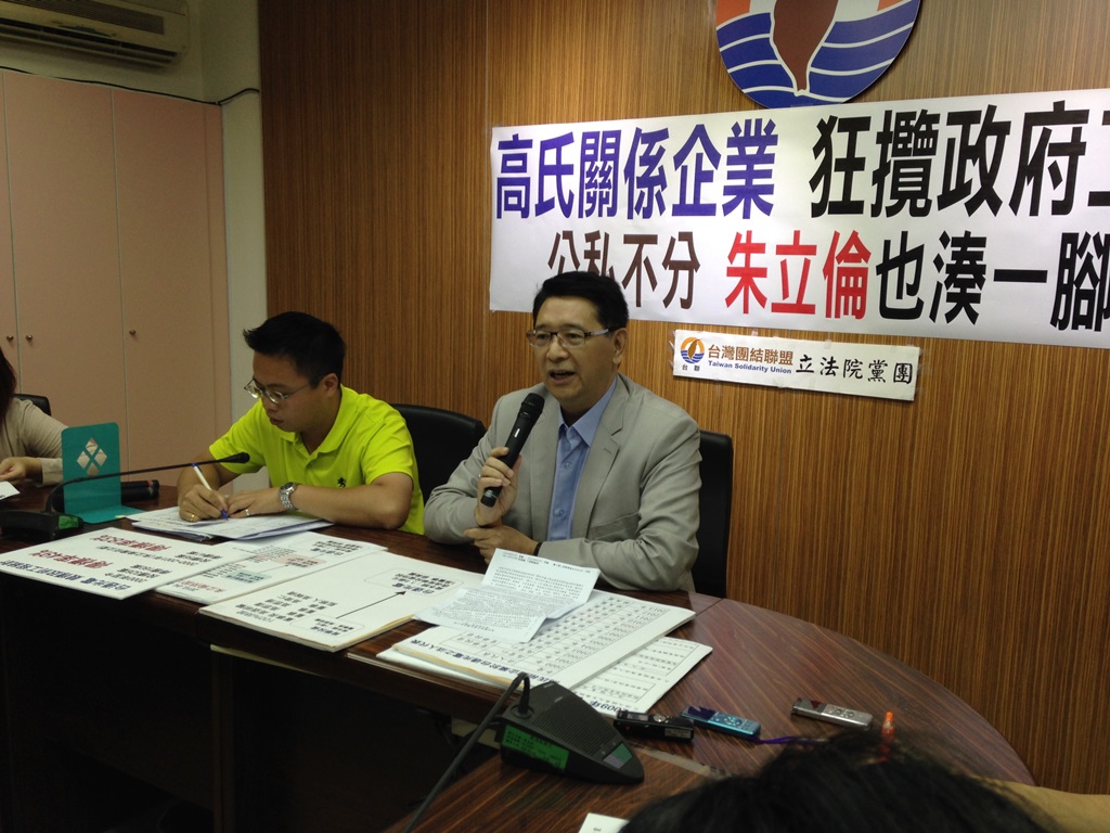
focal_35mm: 33
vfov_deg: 42.9
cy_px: 416
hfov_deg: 55.4
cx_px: 555
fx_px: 1058
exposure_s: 1/40
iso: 64
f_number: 2.4
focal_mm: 4.12
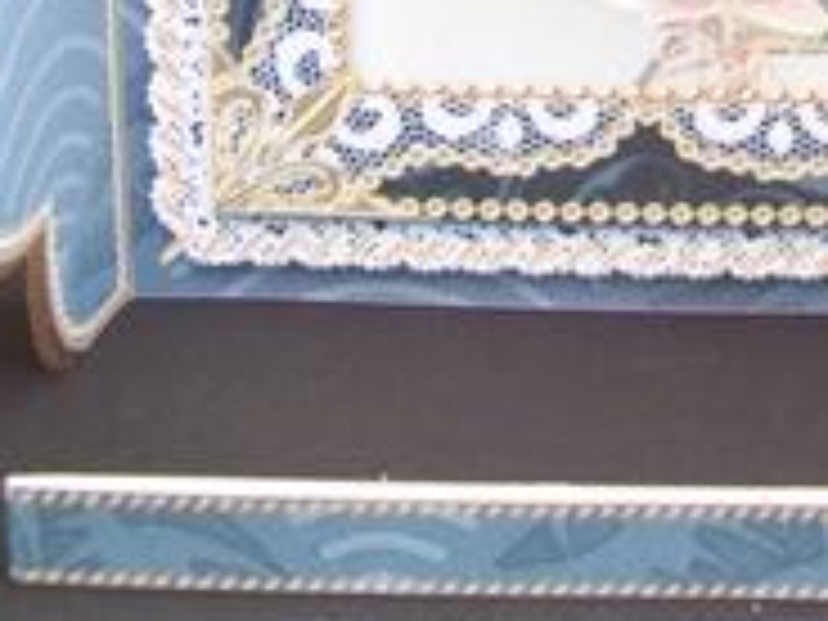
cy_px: -126
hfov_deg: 22.1
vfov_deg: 16.1
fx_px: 2105
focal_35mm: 88
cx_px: 605
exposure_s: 1/20
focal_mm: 5.85
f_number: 2.8
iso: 400
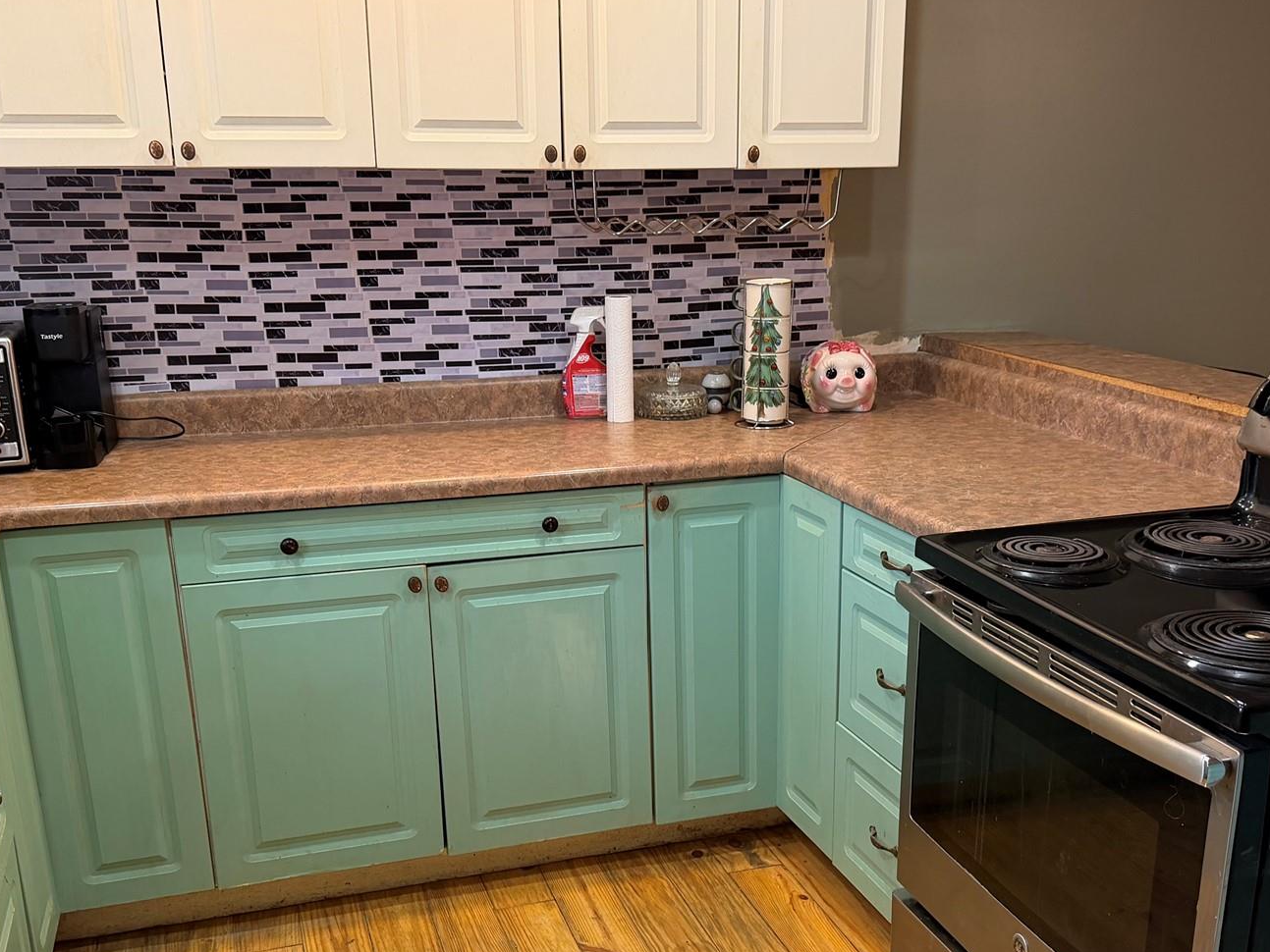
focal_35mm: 38
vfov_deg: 37.3
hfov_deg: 49.0
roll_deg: +0.8
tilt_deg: -18.9
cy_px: 633
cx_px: 651
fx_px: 1394
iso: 200
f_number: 1.78
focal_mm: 6.76
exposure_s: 1/60
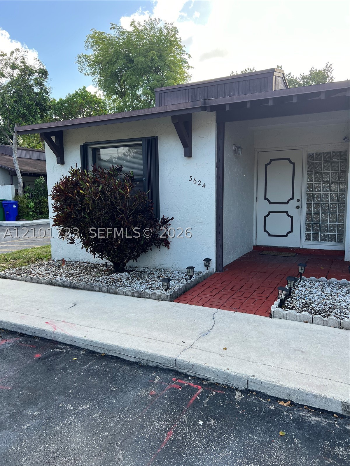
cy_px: 233
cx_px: 175
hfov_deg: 53.1
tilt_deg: -5.3
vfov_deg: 67.3
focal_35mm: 26
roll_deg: +0.0
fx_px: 351
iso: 50
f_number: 1.5
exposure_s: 1/666
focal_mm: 5.7
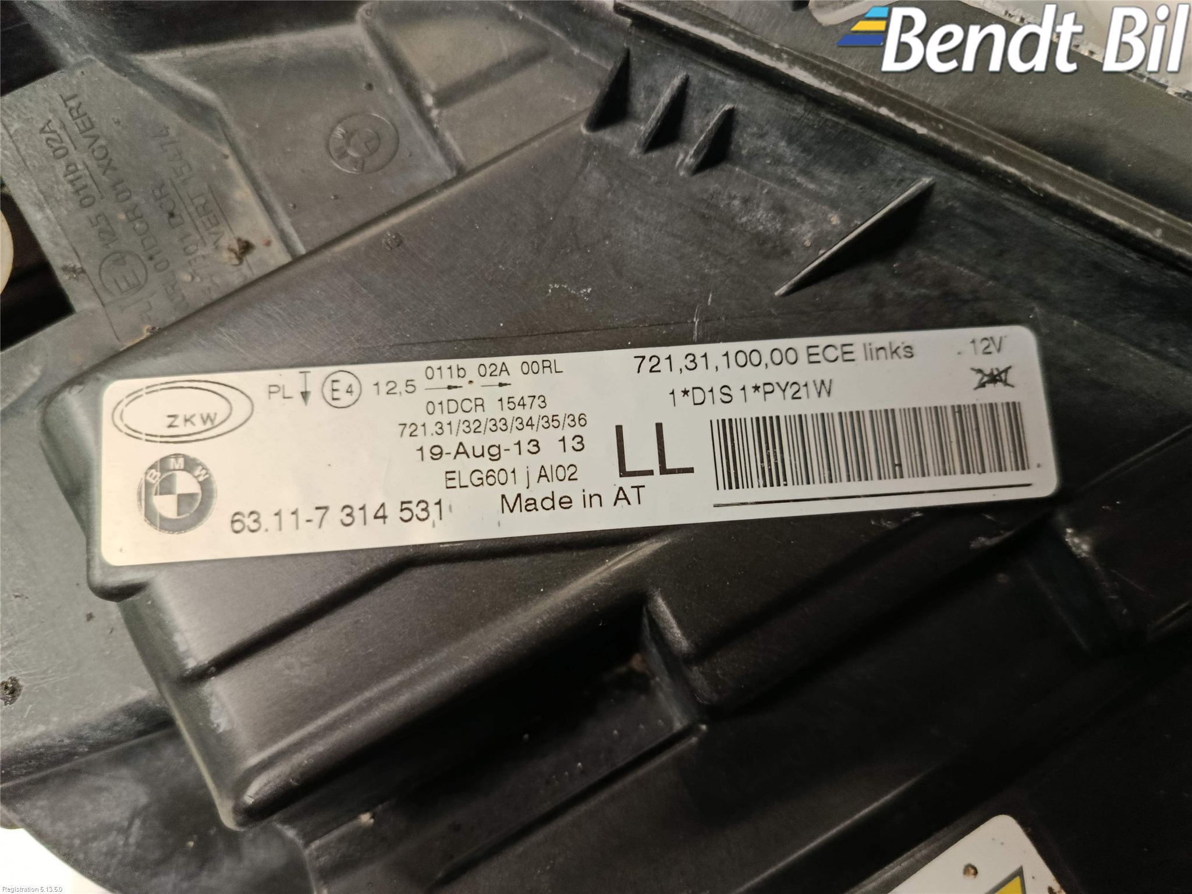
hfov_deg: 71.6
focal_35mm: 24
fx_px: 826
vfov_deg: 56.8
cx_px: 596
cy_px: 447
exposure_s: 1/50
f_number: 1.7
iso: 820
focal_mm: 5.24
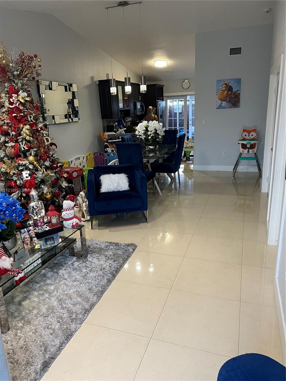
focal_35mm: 26
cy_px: 190
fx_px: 286
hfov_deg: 53.1
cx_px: 143
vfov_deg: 67.3
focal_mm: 5.7
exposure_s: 1/60
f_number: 1.5
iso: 100
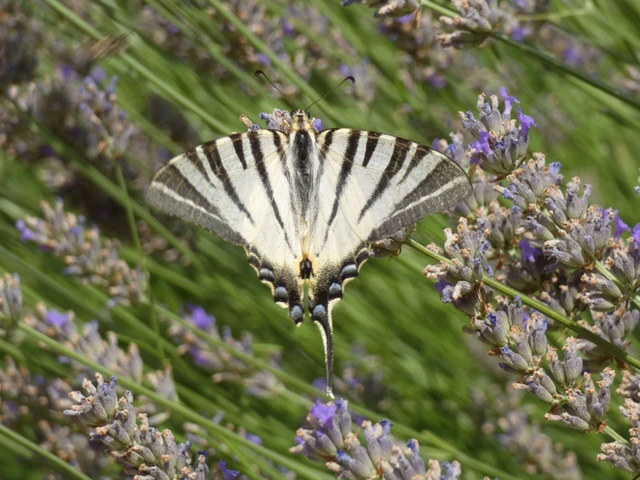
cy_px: 240
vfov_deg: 7.2
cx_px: 320
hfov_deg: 9.7
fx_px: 3790
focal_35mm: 205
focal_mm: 36.8
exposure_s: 1/125
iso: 80
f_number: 5.5
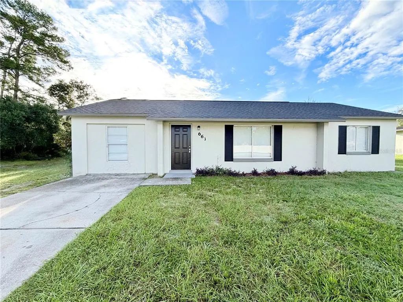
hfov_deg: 102.1
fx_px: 163
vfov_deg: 85.7
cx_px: 202
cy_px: 151
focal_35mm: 14
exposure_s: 1/564
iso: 40
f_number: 2.2
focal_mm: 2.22
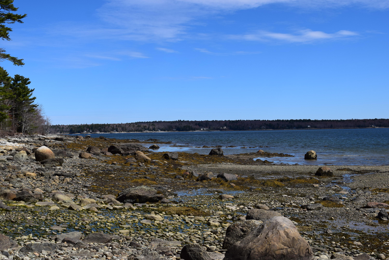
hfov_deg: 41.1
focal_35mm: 48
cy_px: 130
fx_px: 519
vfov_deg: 28.1
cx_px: 194
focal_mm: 32
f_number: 13
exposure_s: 1/800
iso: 200
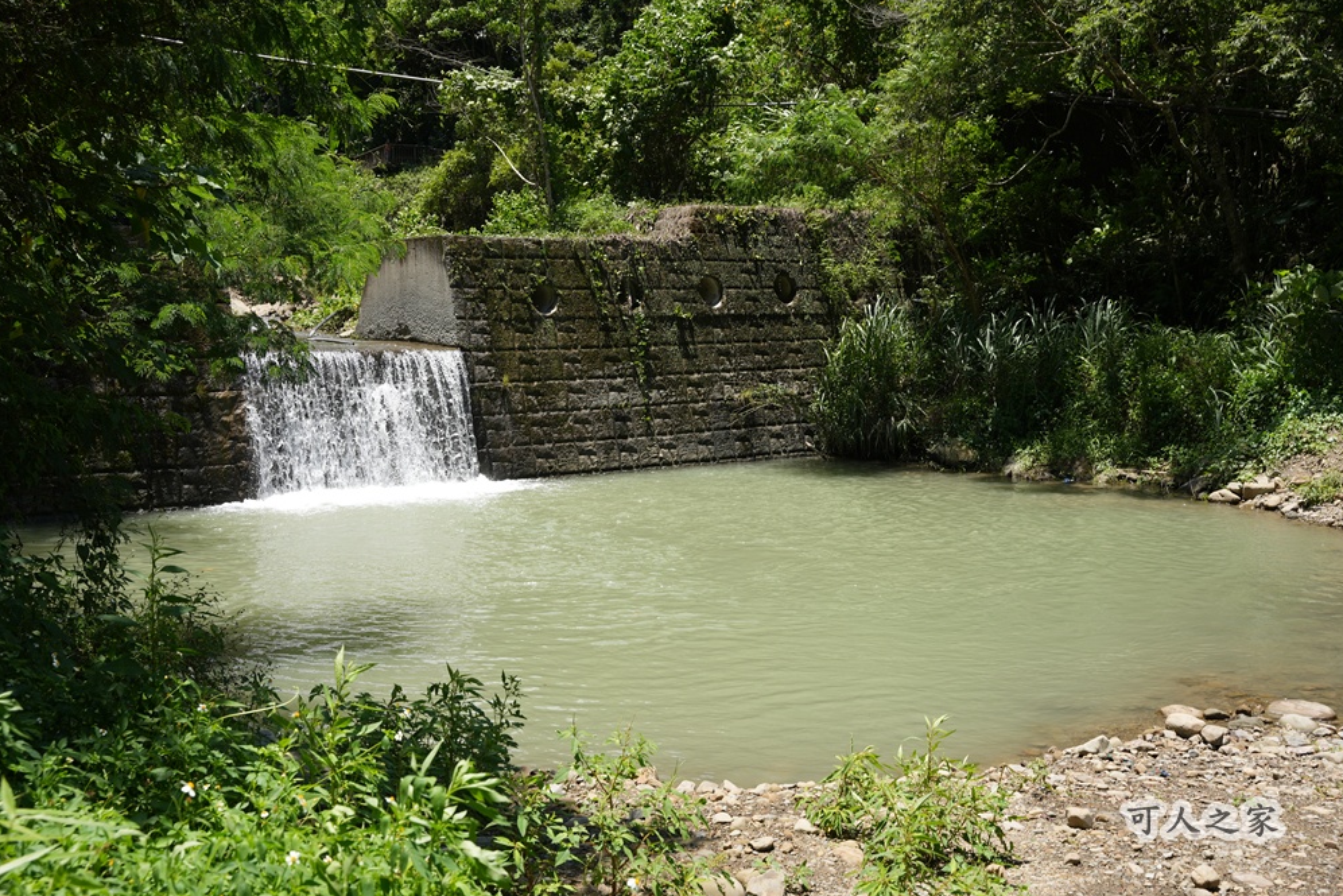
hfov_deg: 50.3
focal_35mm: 38
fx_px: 1429
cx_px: 687
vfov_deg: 34.8
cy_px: 449
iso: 100
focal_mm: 37.3
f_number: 6.3
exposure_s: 1/200
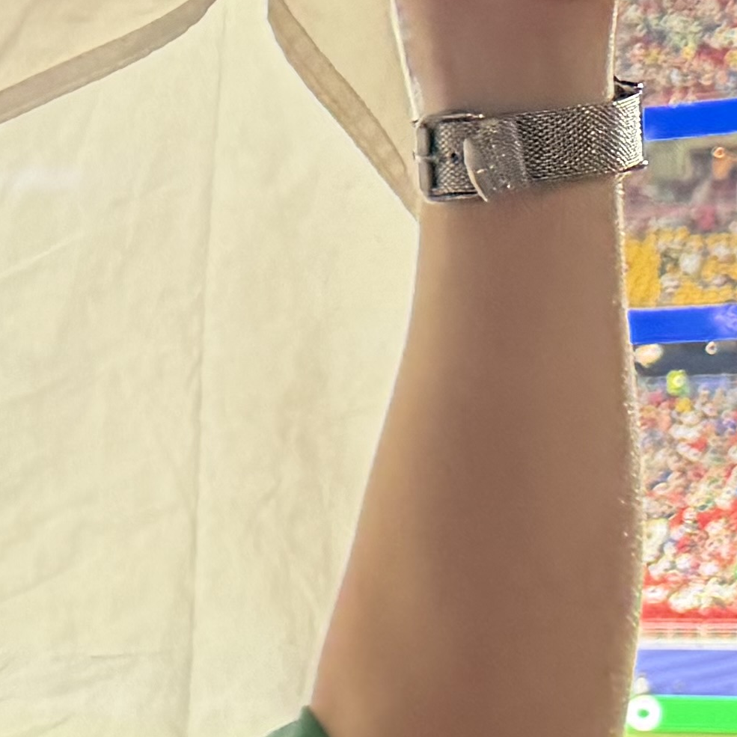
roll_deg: +2.6
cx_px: -1147
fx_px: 2963
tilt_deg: -1.5
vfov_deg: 14.1
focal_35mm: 123
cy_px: 618
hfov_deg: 11.3
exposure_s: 1/60
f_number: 1.78
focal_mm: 6.76
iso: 320
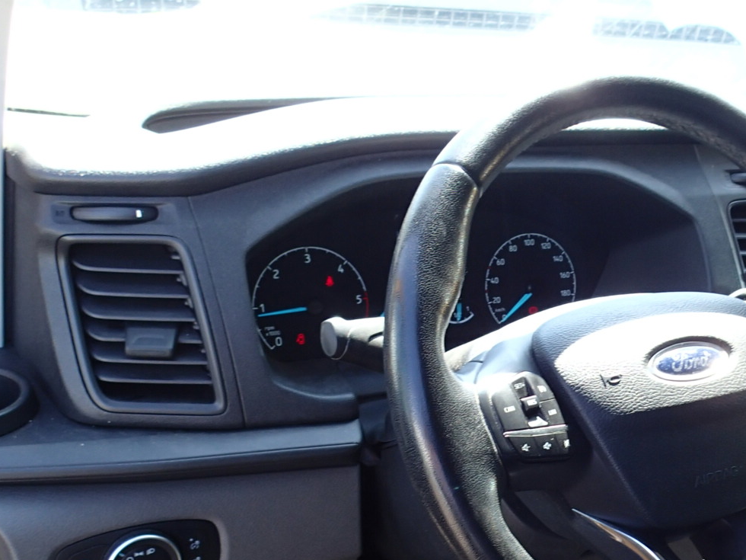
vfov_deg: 29.1
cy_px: 433
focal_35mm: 49
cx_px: 582
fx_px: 1056
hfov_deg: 37.7
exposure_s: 1/100
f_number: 2.8
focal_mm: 4.5
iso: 100
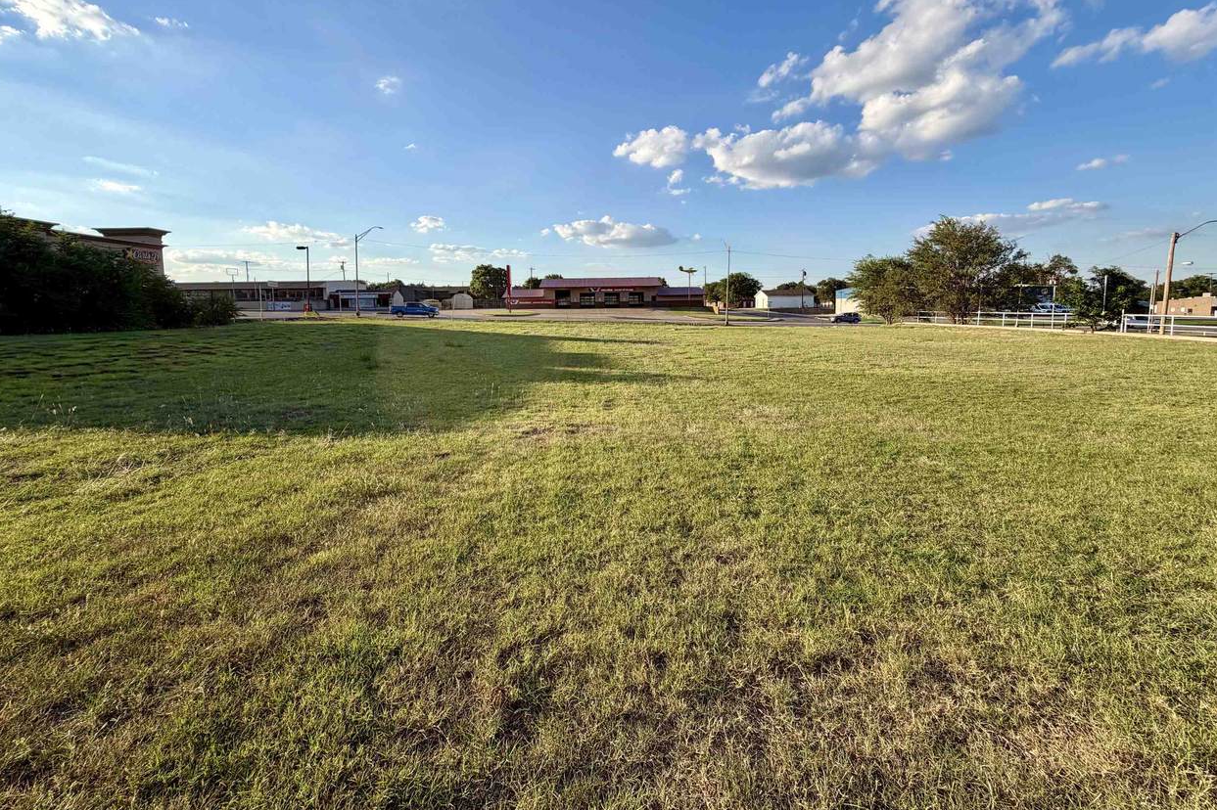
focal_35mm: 15
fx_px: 507
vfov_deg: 76.8
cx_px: 611
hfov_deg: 100.4
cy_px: 342
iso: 25
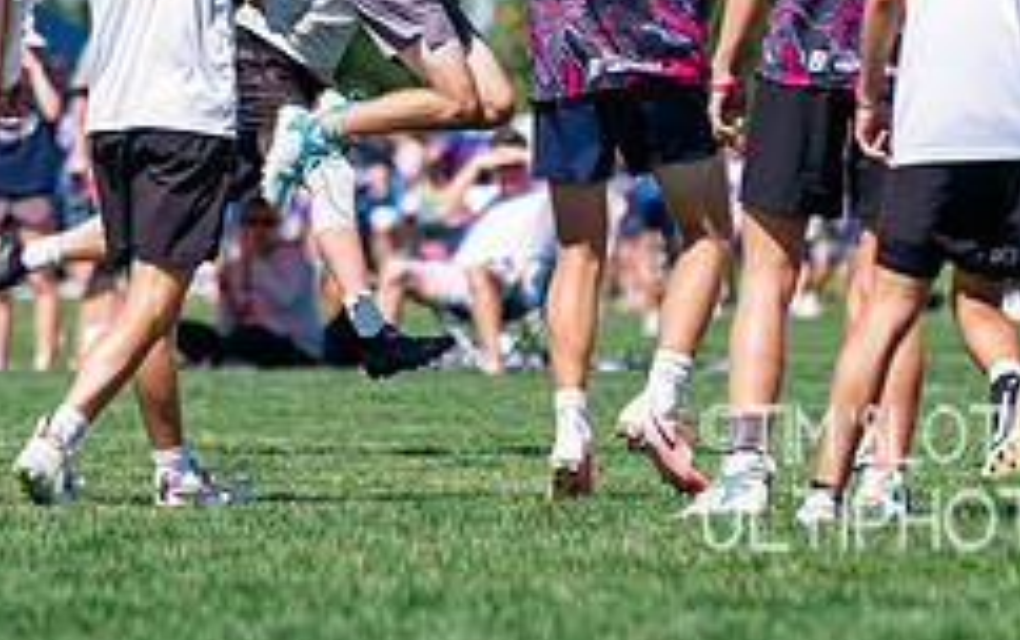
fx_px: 16647
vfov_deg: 2.2
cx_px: 563
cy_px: -319
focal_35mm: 598
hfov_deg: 3.5
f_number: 4
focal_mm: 200
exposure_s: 1/6400
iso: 640
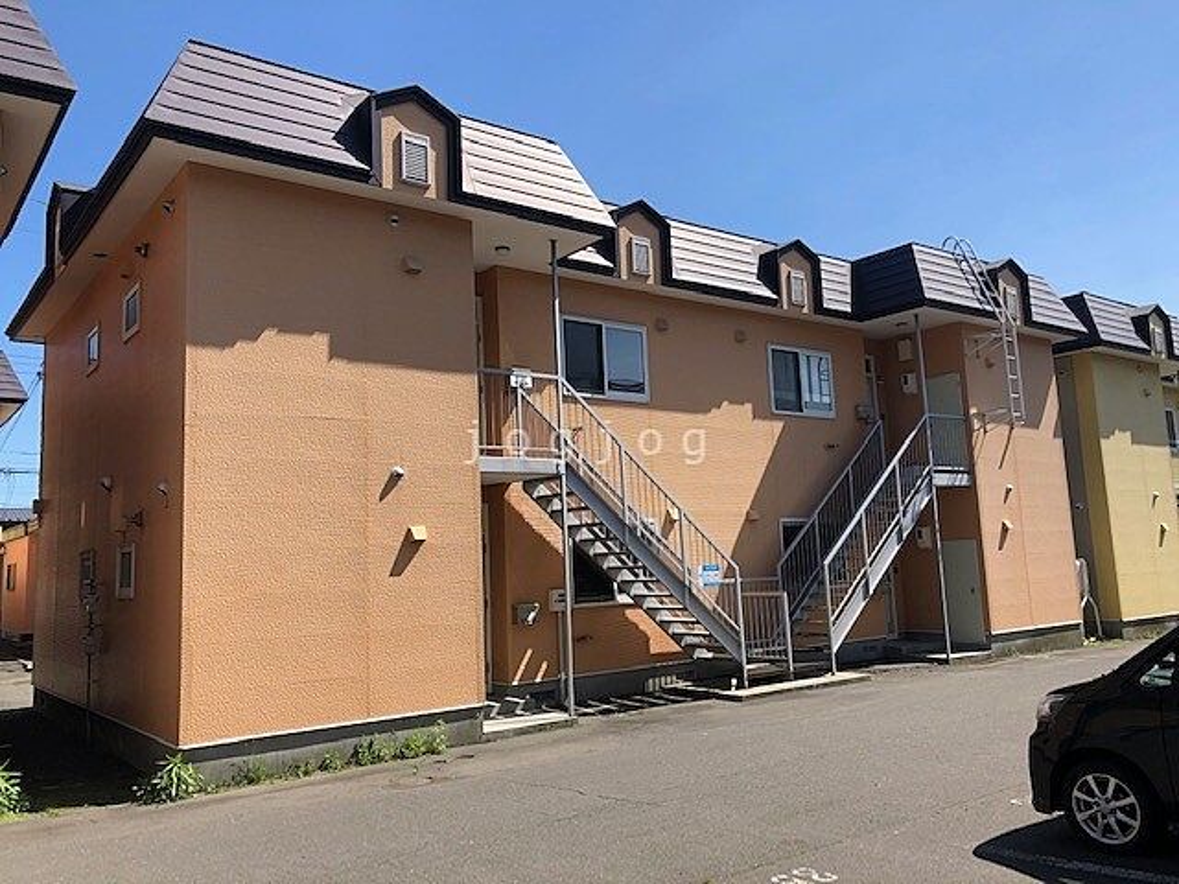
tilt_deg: +10.7
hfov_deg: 63.4
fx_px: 954
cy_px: 442
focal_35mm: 28
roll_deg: +2.4
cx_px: 590
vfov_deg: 49.7
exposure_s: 1/1517
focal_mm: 3.99
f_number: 1.8
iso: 20
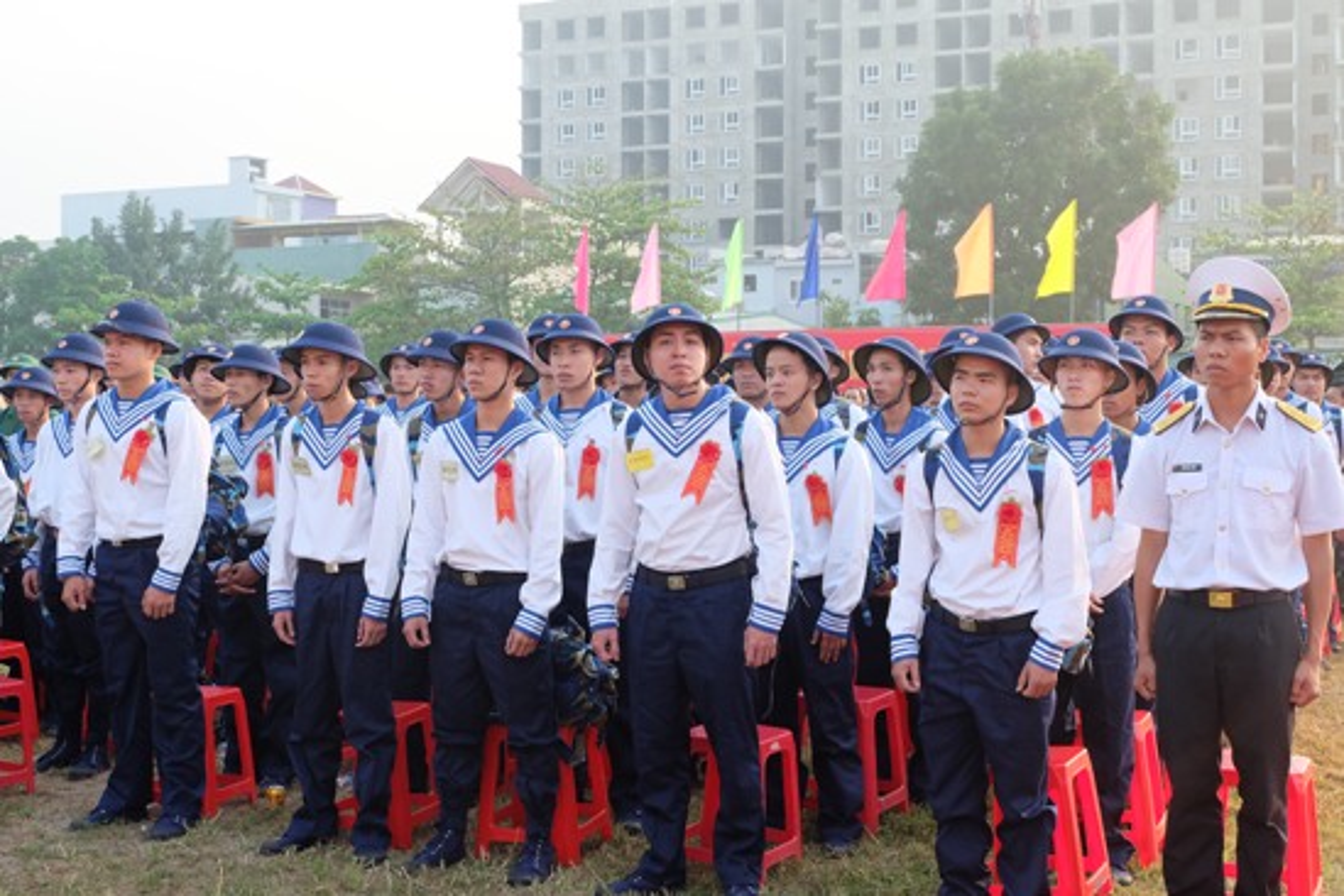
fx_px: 1904
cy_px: 448
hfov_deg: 38.9
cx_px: 672
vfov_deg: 26.5
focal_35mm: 51
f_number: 7.1
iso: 1250
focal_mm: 34
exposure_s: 1/350
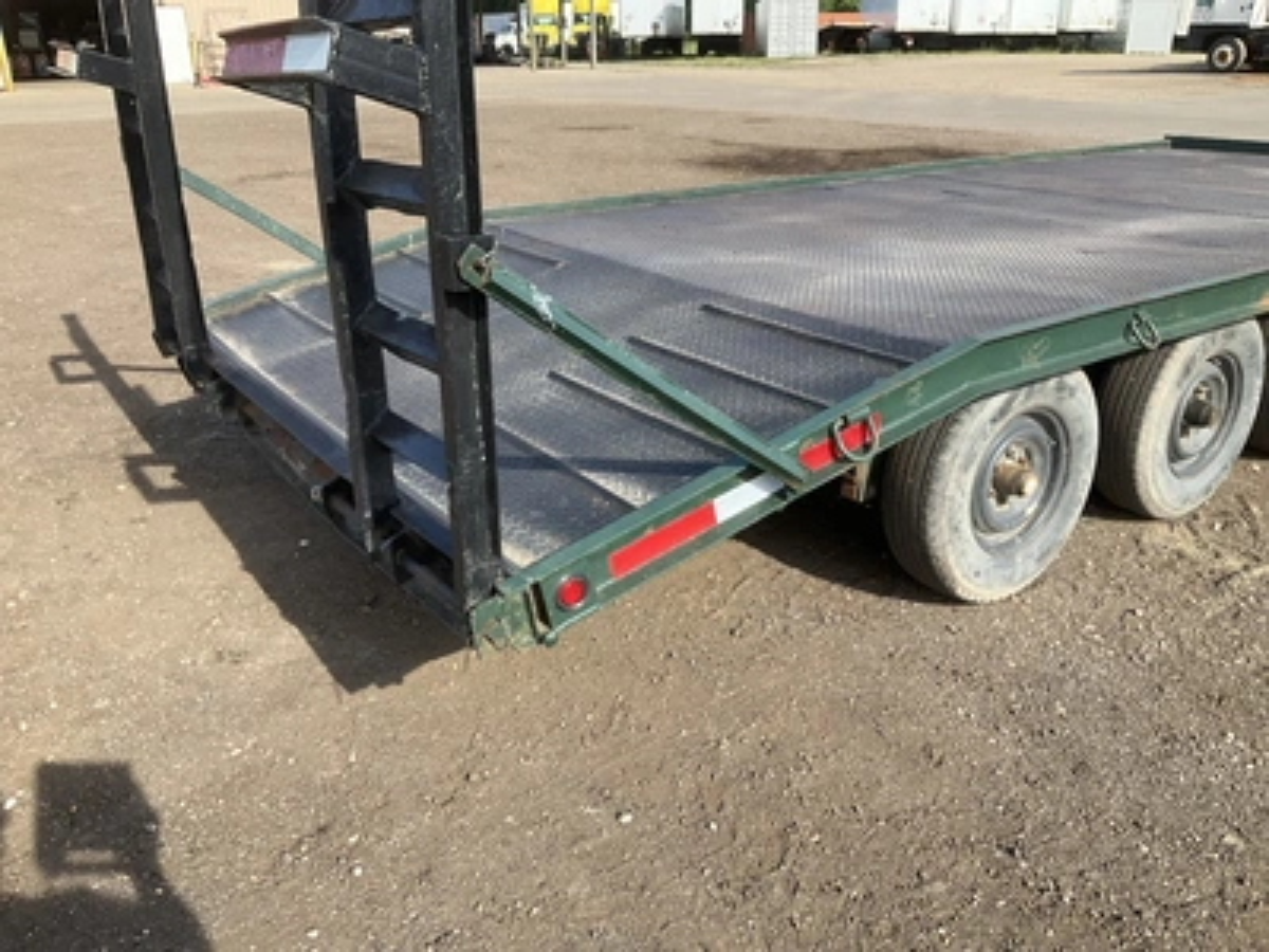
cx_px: 634
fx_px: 1063
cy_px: 476
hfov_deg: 61.7
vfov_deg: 48.2
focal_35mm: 29
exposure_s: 1/719
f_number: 1.8
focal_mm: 3
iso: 25
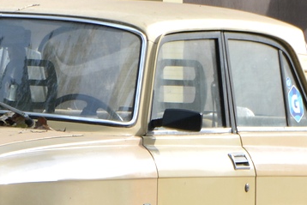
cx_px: 45
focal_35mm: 1056
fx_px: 9009
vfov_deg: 1.3
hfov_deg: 2.0
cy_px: 111
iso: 360
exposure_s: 1/500
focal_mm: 210
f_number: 6
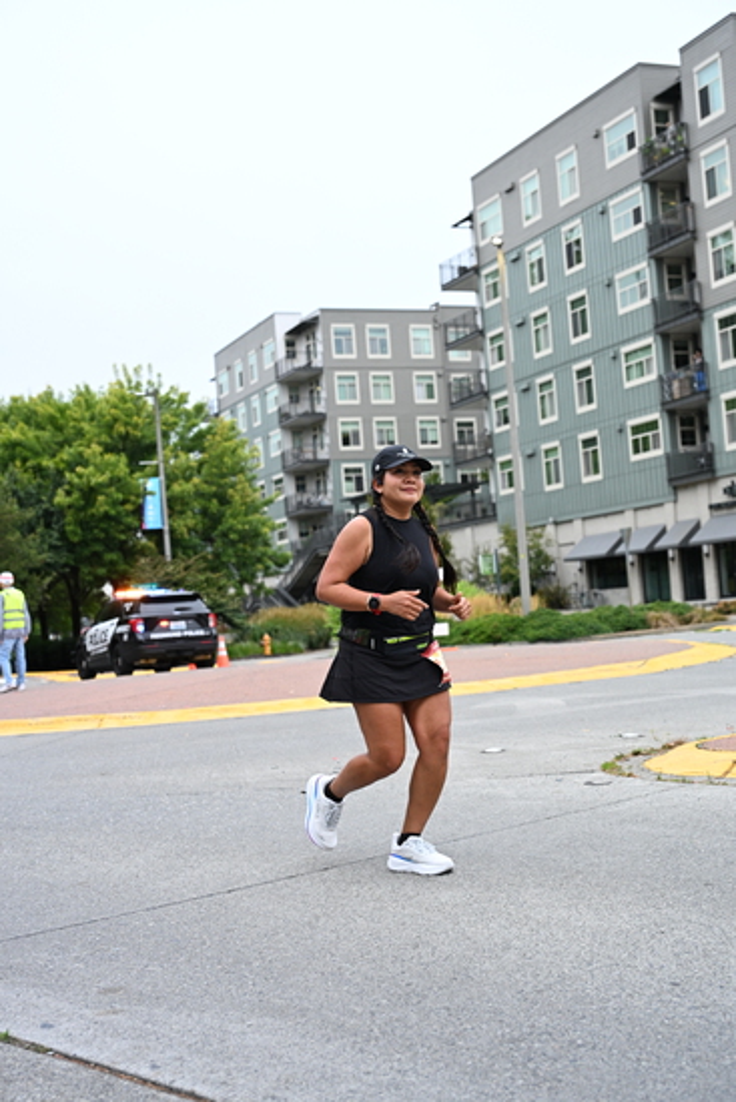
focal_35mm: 46
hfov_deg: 29.3
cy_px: 551
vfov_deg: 42.7
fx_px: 1410
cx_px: 368
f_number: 4
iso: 1600
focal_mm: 46
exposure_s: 1/800
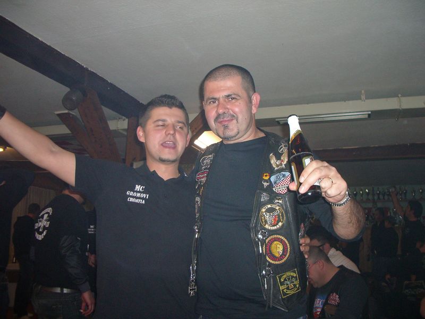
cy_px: 160
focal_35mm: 35
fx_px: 430
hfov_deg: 52.6
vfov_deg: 40.7
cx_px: 212
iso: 200
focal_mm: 5.8
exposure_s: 1/60
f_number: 2.6
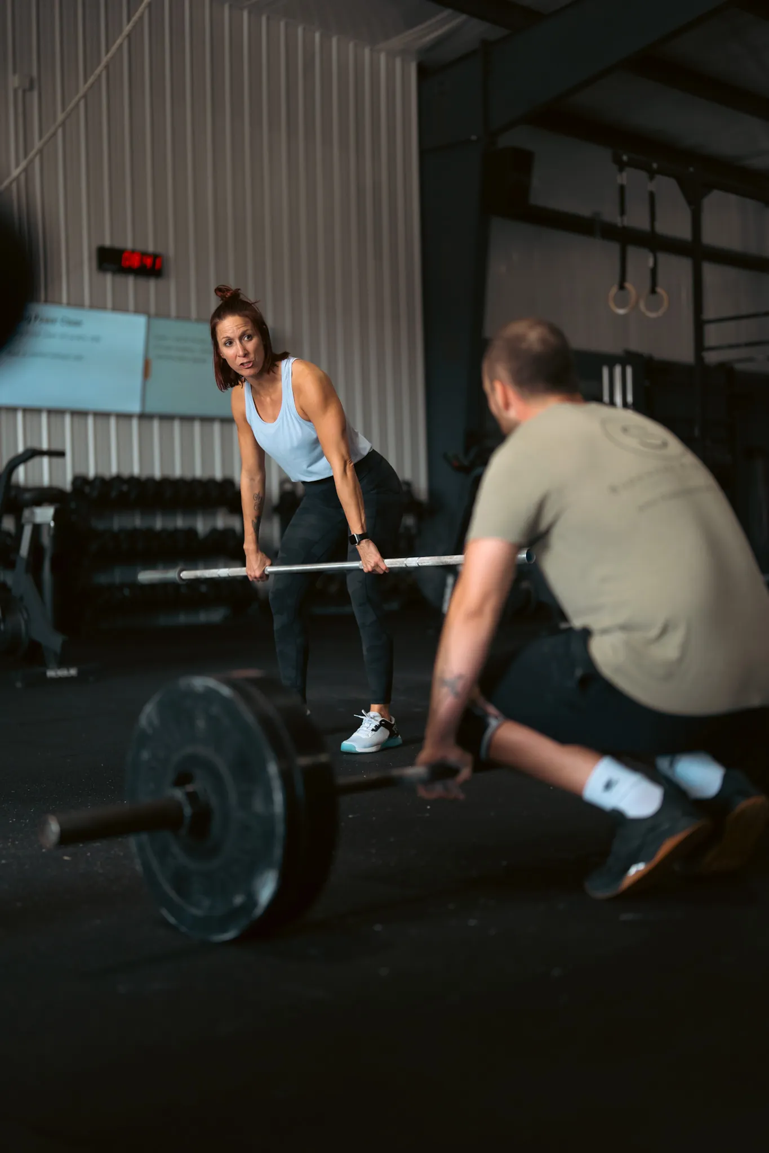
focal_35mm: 50
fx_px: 1602
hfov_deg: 27.0
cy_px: 576
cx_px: 384
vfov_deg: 39.6
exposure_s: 1/250
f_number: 1.2
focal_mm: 50
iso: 640
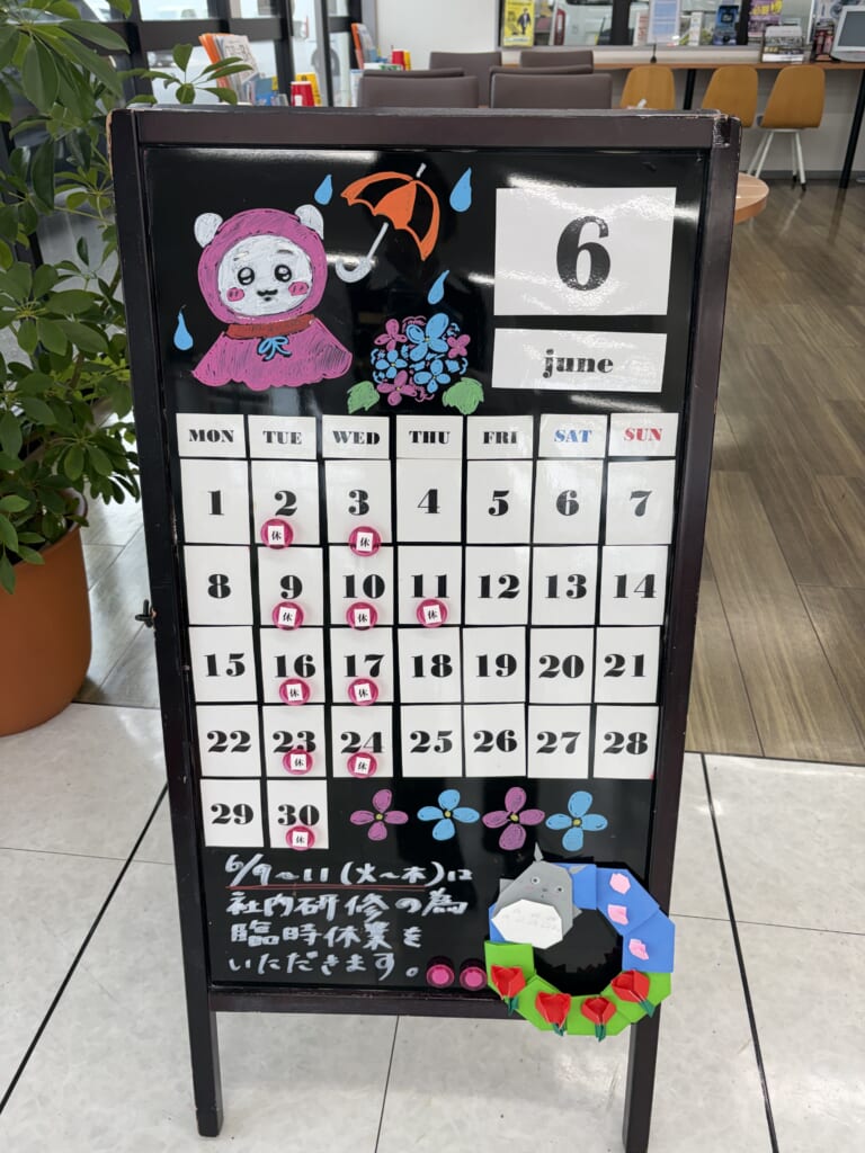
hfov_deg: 53.1
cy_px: 576
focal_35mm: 26
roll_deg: +0.9
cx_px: 432
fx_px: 866
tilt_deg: -31.5
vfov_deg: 67.3
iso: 40
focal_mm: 5.96
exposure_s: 1/100
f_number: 1.6
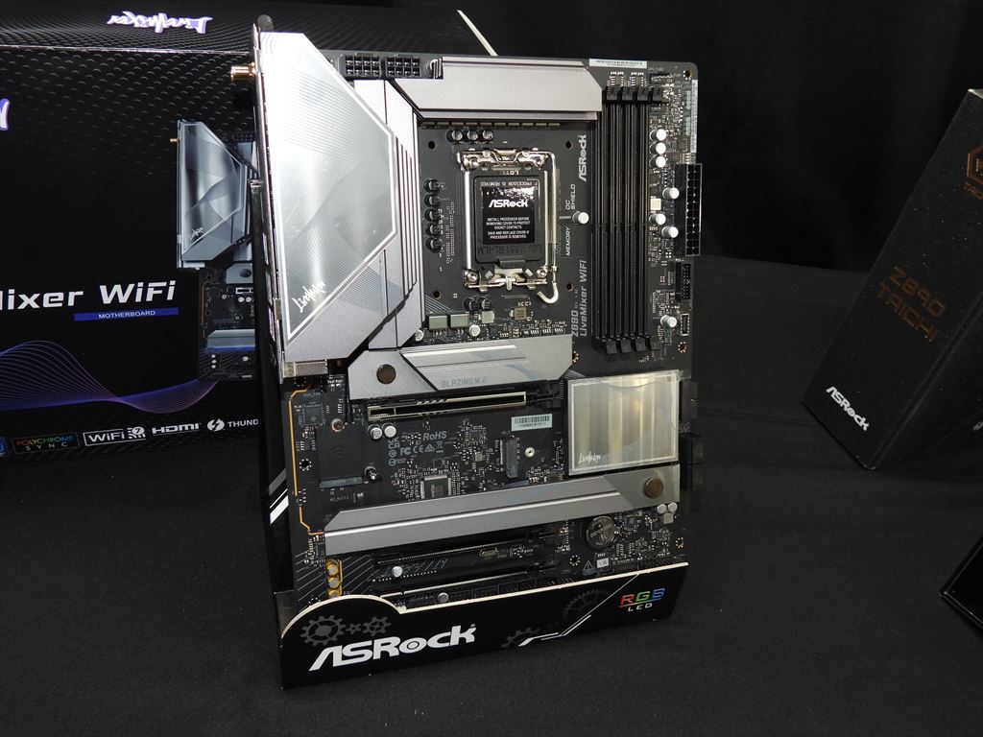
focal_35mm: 30
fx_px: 852
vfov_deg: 46.8
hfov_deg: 60.0
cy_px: 368
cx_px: 492
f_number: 3.2
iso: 200
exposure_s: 1/30
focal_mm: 5.4
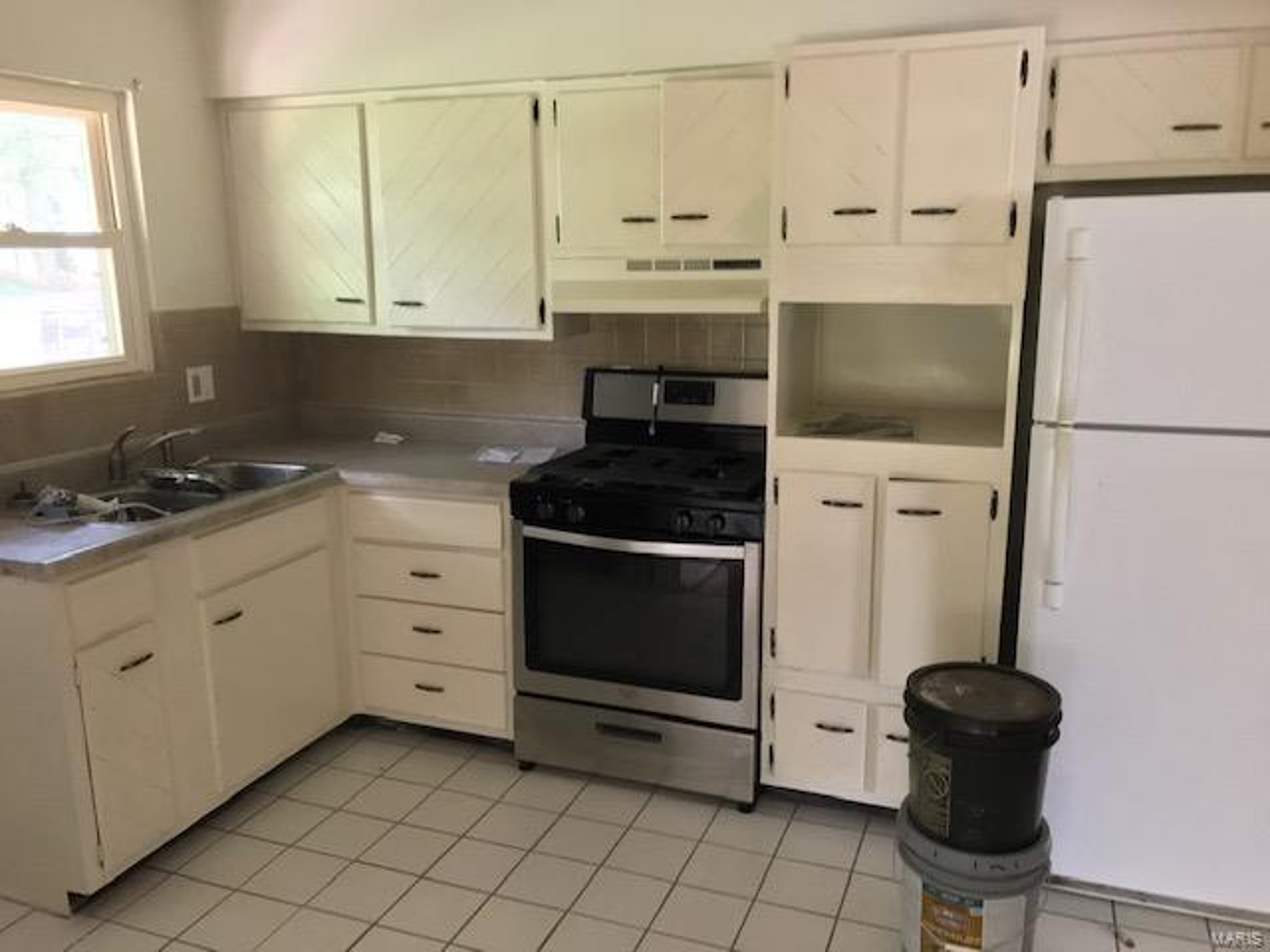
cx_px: 635
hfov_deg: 63.4
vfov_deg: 49.7
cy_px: 476
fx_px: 1027
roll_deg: -0.1
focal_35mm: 28
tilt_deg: -11.4
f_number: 1.8
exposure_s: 1/45
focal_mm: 3.99
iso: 200
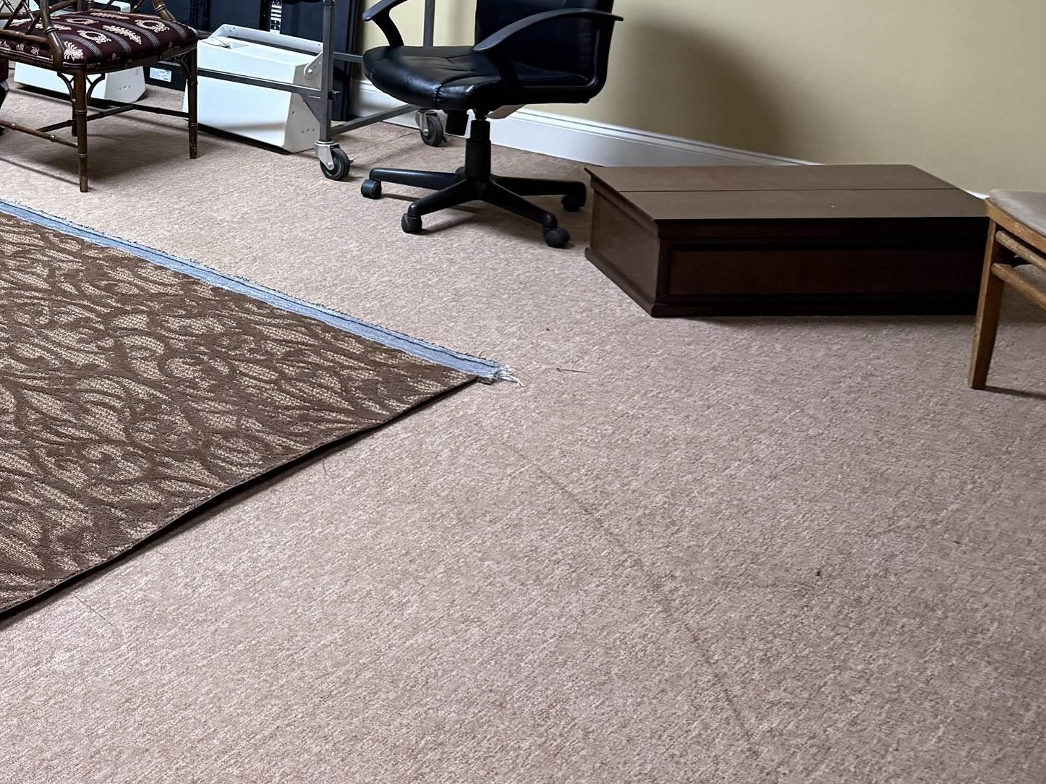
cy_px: 17
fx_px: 1541
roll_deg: -0.1
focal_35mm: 51
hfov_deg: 33.9
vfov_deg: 27.1
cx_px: -24
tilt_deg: -8.9
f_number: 1.78
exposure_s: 1/60
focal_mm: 6.76
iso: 400
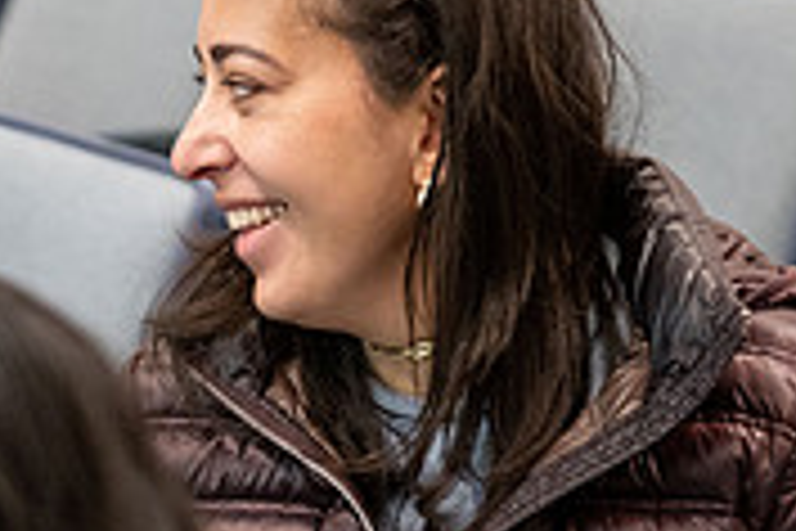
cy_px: 596
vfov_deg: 5.9
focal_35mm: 230
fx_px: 5085
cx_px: -193
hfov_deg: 8.8
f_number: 2.8
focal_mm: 70
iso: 3200
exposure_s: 1/200
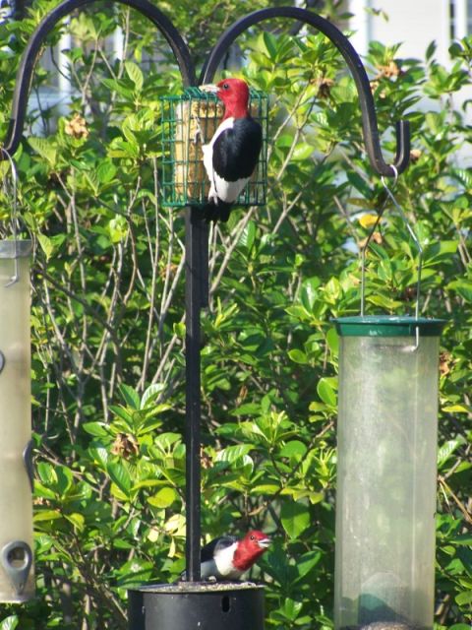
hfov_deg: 4.7
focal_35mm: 317
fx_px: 5763
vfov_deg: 6.3
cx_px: 236
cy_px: 315
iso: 80
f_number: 3.6
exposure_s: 1/250
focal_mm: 52.6
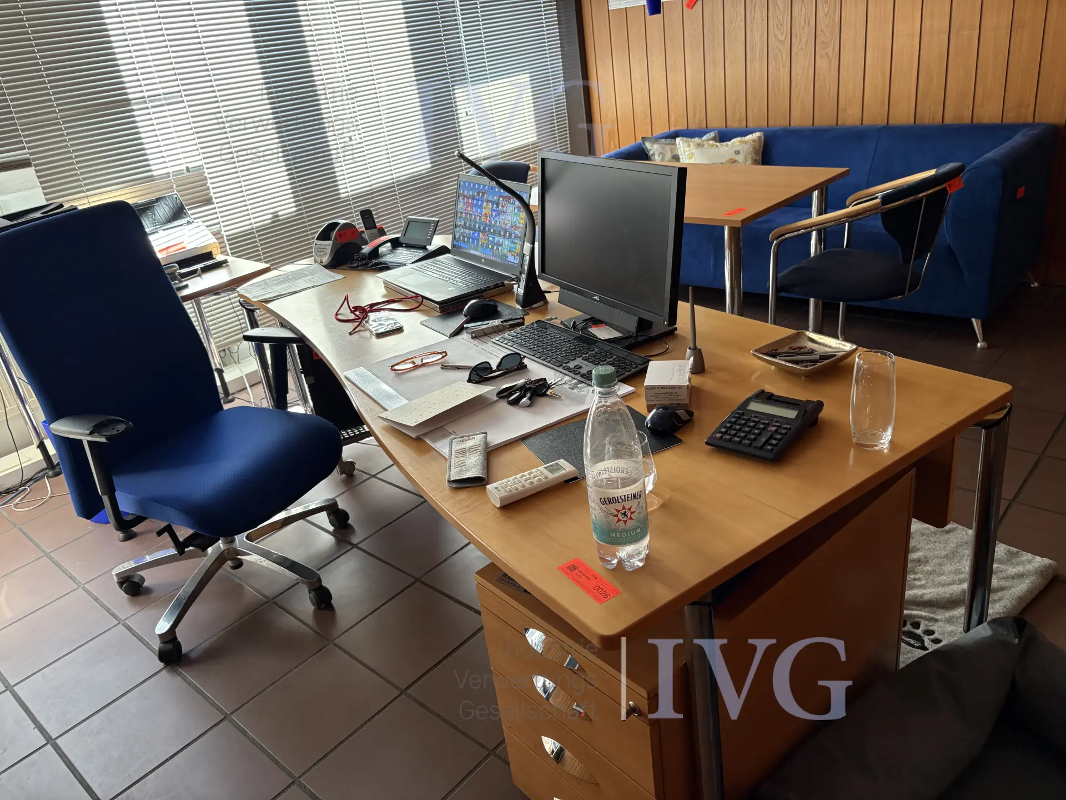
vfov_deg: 53.1
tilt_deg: -24.0
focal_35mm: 26
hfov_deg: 67.3
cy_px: 400
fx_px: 801
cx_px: 533
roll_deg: +9.4
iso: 160
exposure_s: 1/60
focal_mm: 5.96
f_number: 1.6
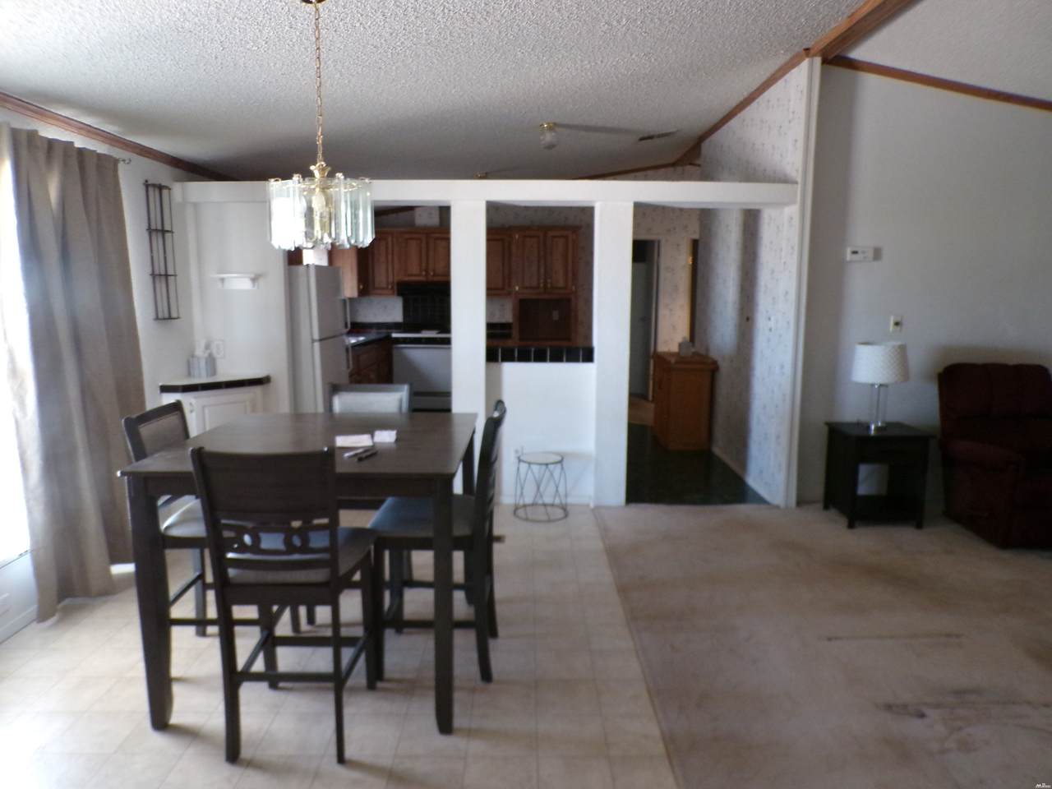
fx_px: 729
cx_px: 526
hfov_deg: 71.6
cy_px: 394
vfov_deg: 56.8
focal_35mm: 24
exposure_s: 1/17
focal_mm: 4.3
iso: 503
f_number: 3
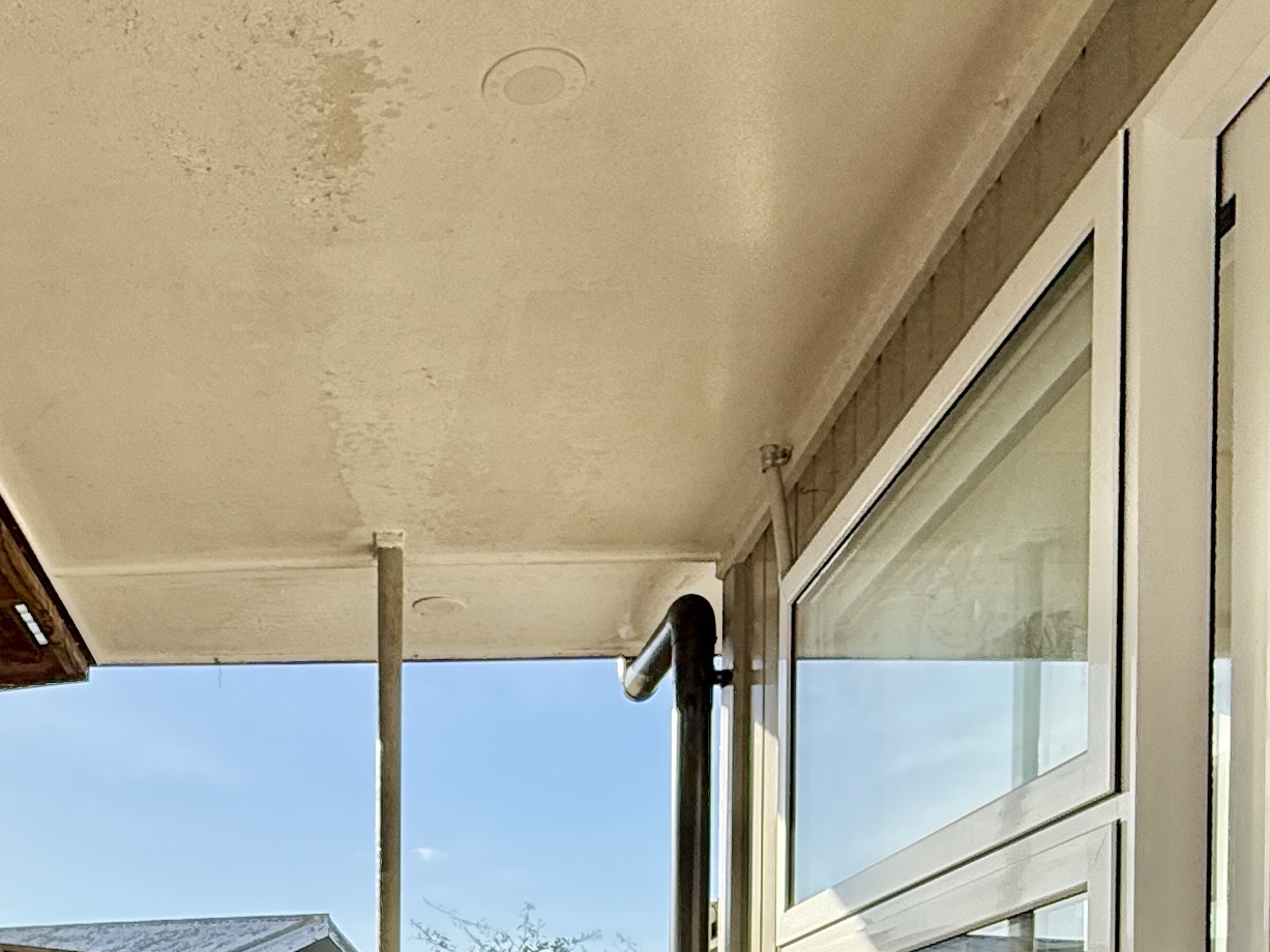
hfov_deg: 40.1
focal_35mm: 46
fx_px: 1687
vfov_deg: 27.5
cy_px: 1160
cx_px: 318
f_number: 2.2
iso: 64
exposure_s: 1/1145
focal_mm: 2.22
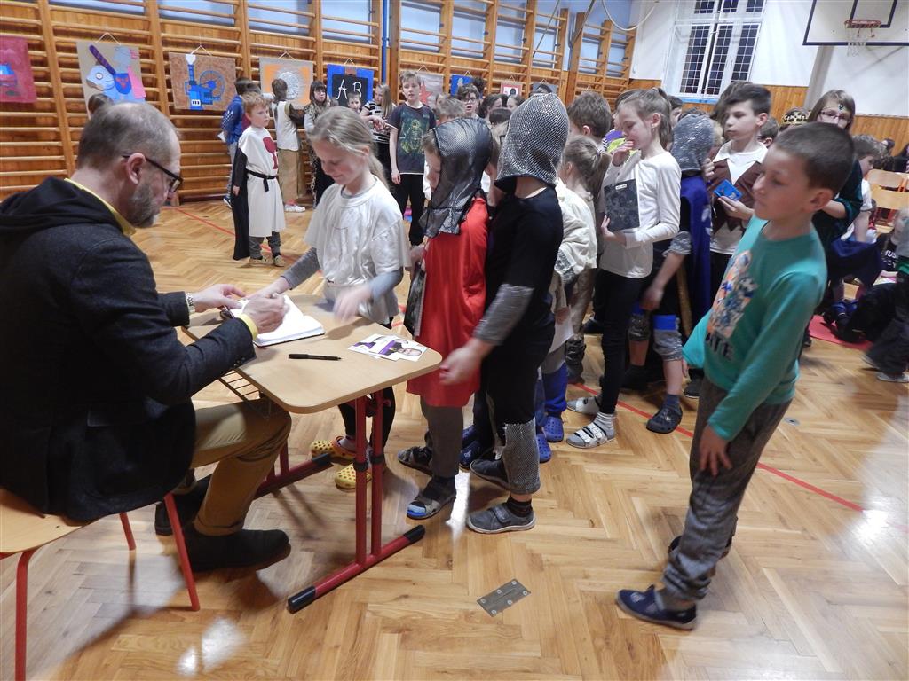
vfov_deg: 58.9
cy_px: 340
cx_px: 454
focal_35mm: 23
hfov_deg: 73.9
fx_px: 604
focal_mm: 4
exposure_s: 1/30
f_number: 3
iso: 400
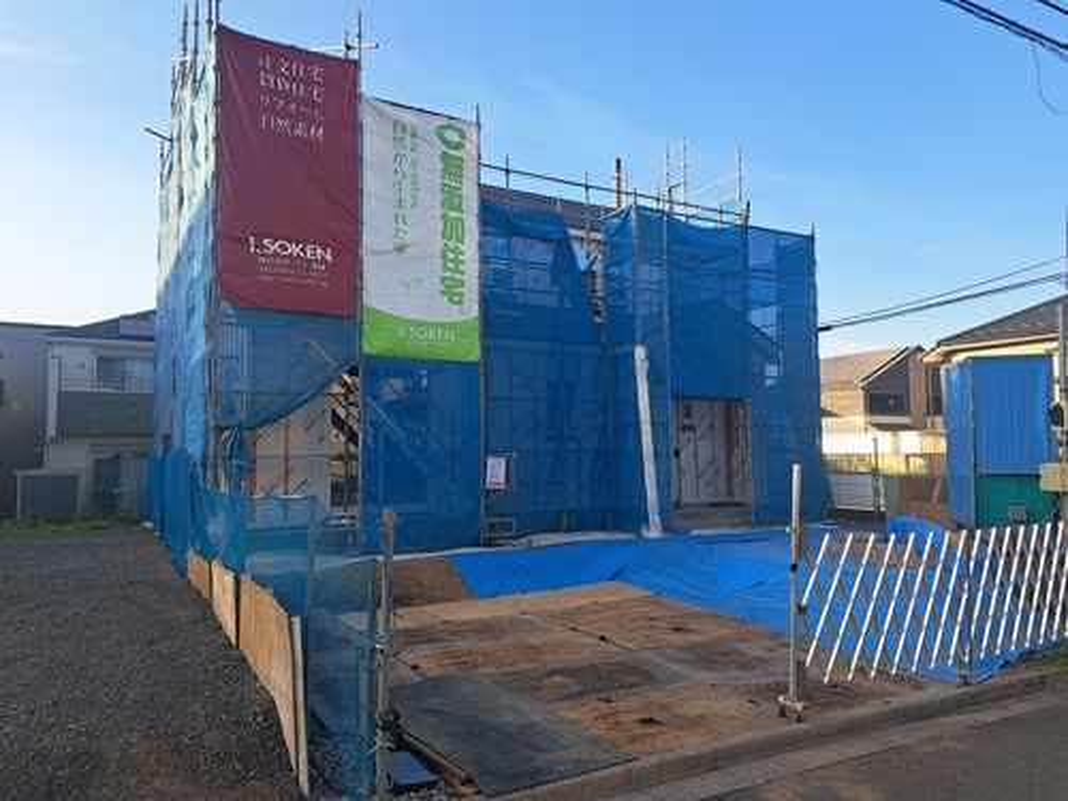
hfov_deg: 71.6
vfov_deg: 56.8
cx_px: 534
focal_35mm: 24
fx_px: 740
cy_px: 400
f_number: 1.8
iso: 50
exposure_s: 1/404
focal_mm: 5.23
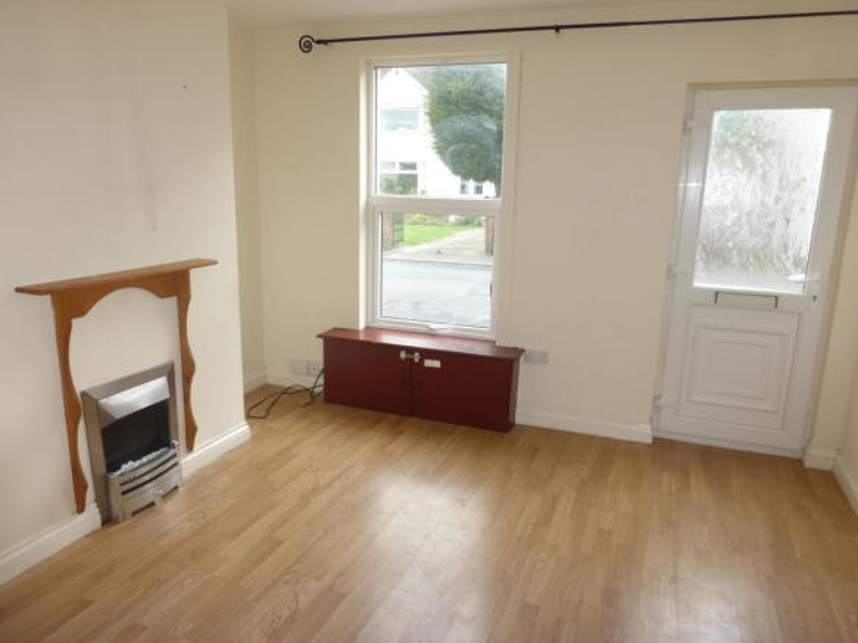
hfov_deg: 71.6
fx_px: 595
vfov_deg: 56.8
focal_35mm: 24
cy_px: 322
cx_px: 429
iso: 160
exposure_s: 1/60
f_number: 3.3
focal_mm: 4.3
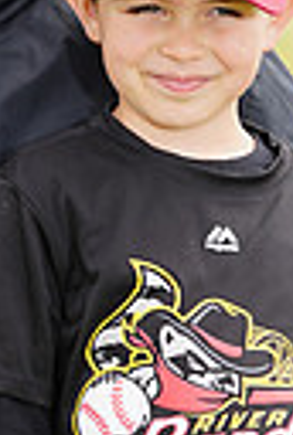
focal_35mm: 525
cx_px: -60
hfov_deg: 2.6
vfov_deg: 3.9
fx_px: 6375
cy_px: 489
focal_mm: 116
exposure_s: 1/250
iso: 100
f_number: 6.3
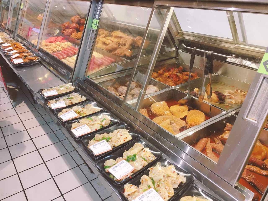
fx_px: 225
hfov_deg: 61.7
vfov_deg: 48.2
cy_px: 100
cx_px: 134
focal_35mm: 29
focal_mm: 4.15
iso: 40
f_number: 2.2
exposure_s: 1/30
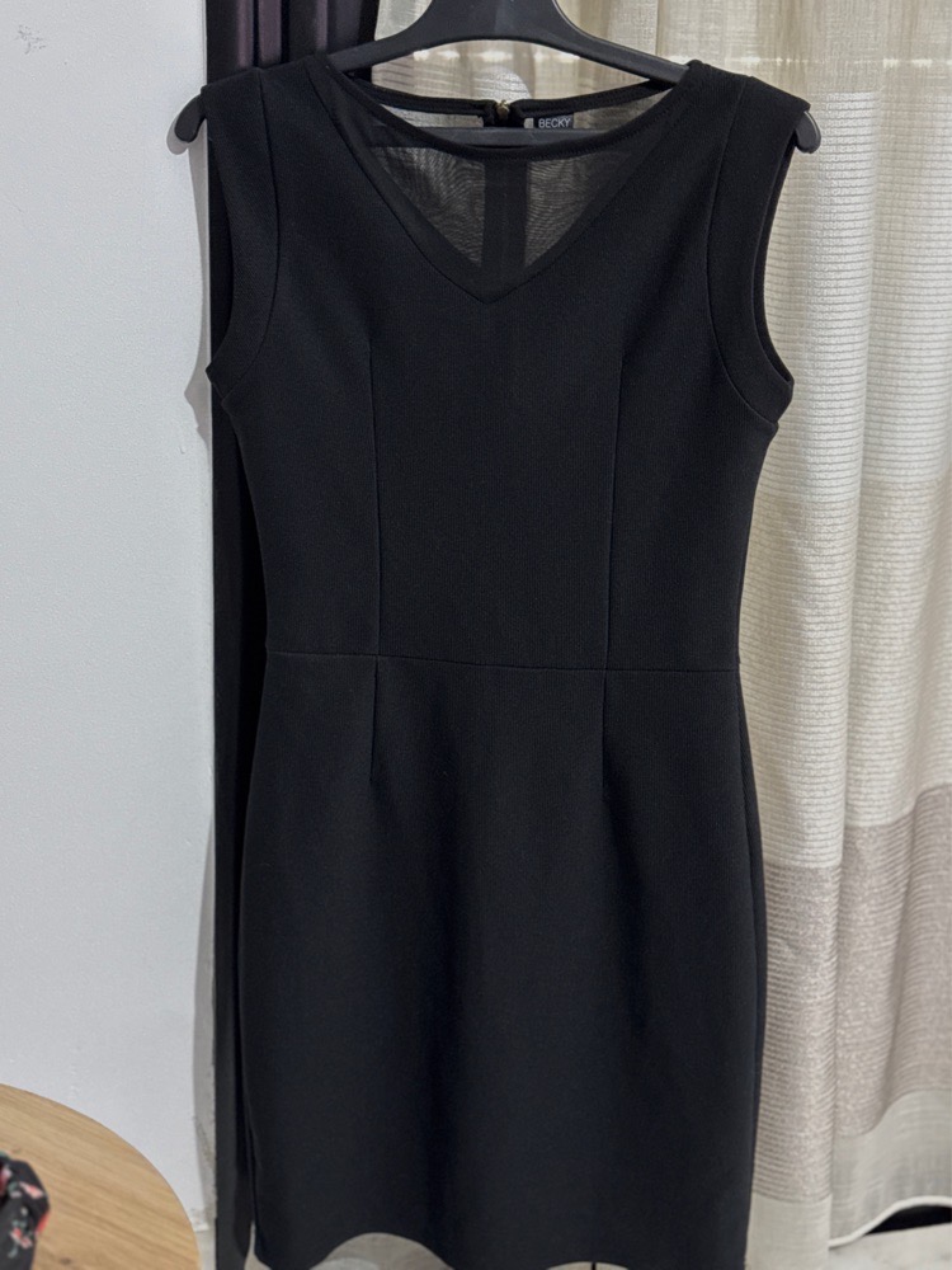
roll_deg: -2.0
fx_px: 1760
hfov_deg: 30.3
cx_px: 476
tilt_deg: -14.6
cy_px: 635
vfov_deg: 39.7
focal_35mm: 48
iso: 500
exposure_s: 1/33
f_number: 1.78
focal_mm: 6.76
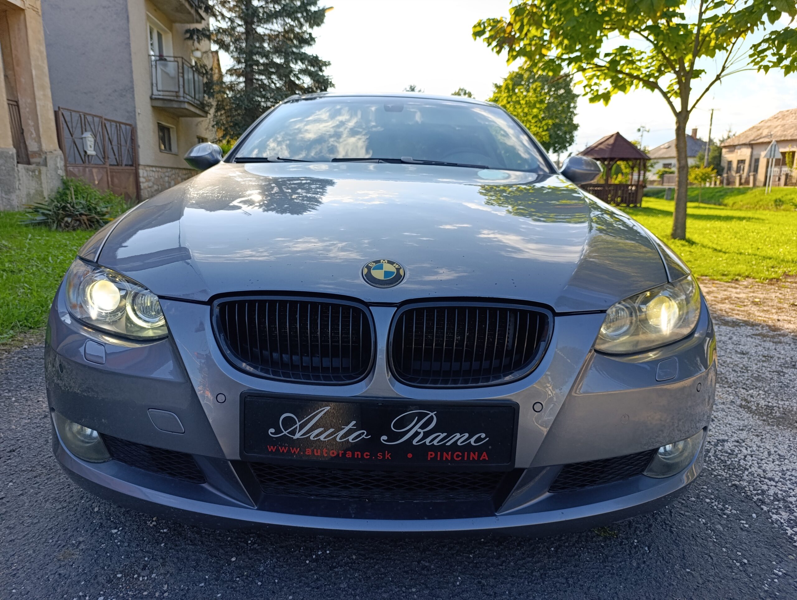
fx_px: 530
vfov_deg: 59.0
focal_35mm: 23
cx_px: 398
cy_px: 300
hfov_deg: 73.8
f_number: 1.6
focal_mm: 6.14
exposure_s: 1/179
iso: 50
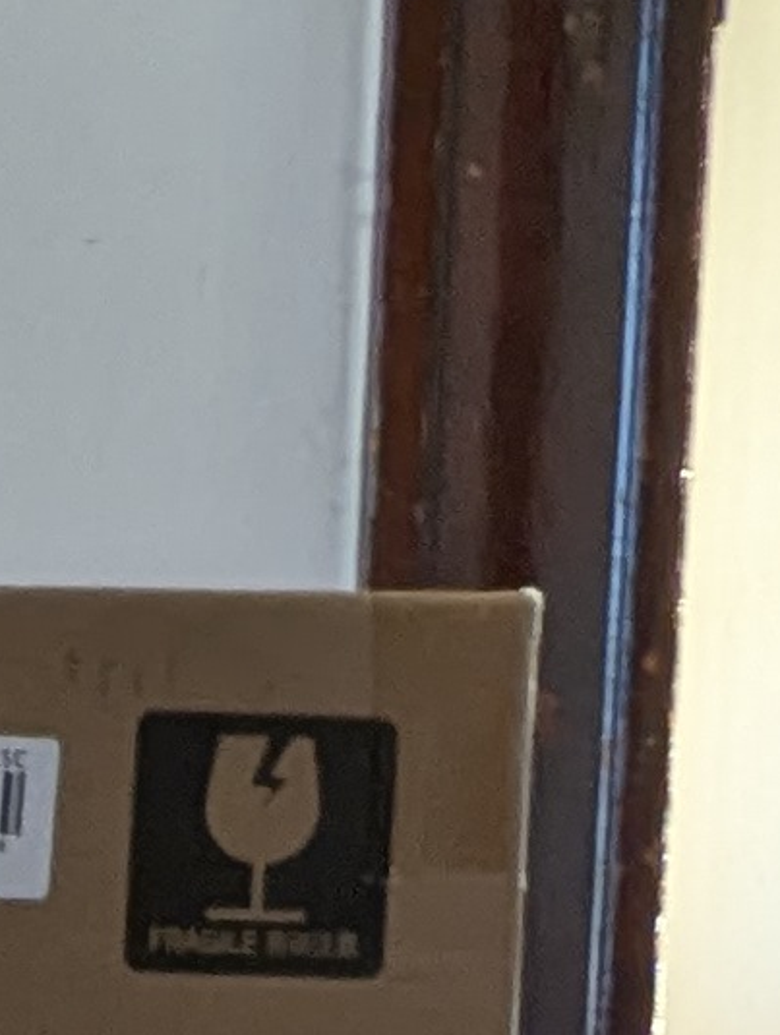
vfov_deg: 14.3
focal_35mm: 122
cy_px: 1824
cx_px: -987
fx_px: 3655
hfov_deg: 10.7
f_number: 2.2
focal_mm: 2.35
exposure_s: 1/40
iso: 111
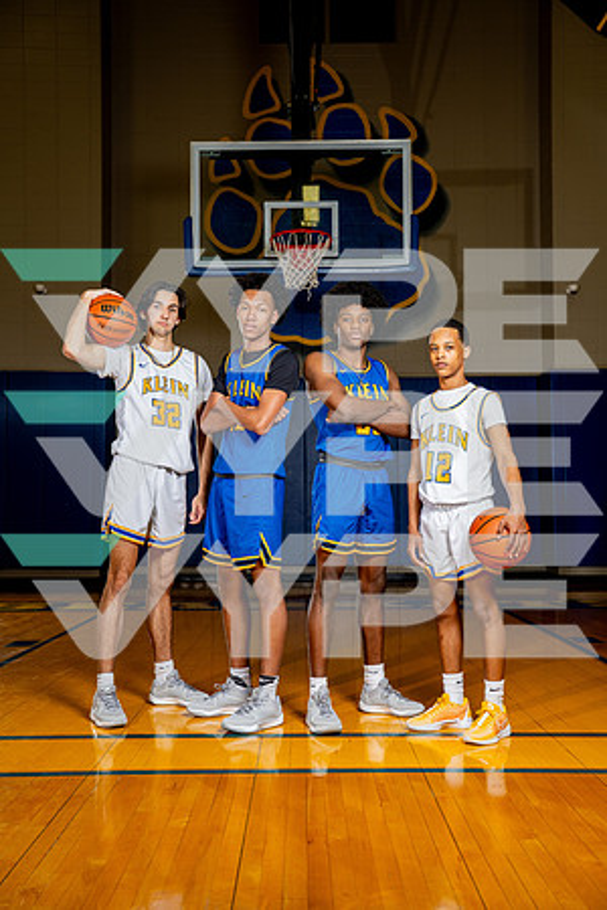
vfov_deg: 49.6
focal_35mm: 39
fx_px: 986
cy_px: 455
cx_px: 304
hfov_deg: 34.2
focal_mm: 39
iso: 160
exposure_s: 1/250
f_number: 4
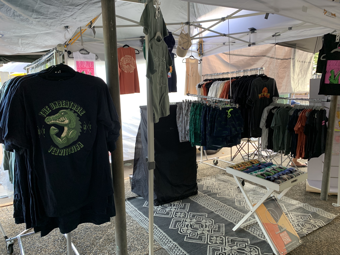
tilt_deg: -11.3
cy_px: 128
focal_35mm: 26
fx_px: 255
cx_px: 170
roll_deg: +0.0
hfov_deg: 67.3
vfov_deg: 53.1
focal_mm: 4.25
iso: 125
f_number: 1.8
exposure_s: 1/60
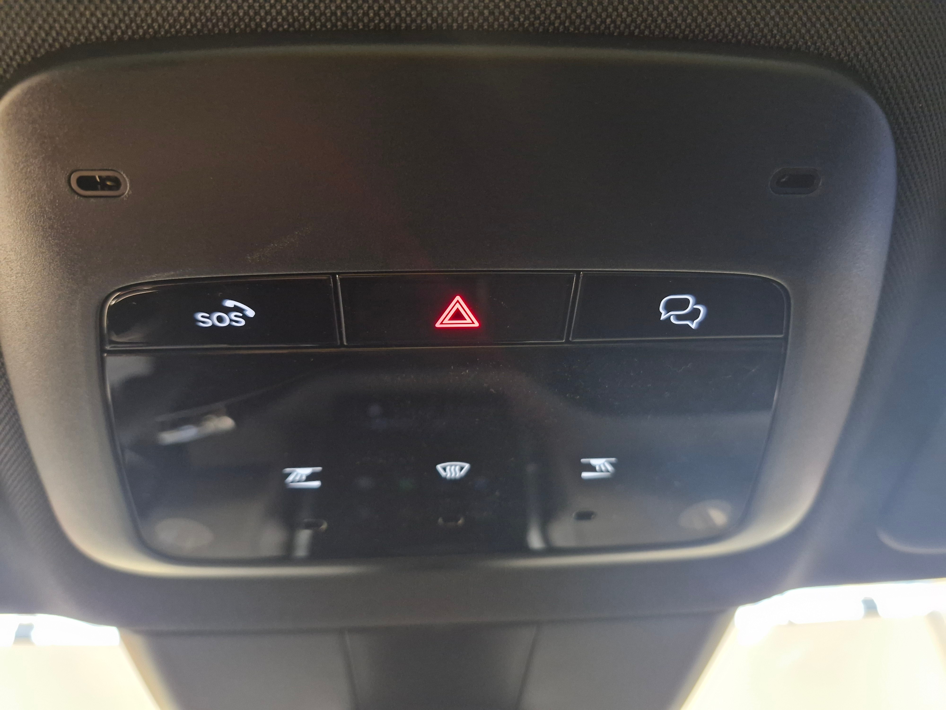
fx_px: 629
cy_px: 355
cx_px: 473
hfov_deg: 73.9
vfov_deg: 58.9
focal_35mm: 23
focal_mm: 5.54
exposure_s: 1/25
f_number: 1.8
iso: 1000
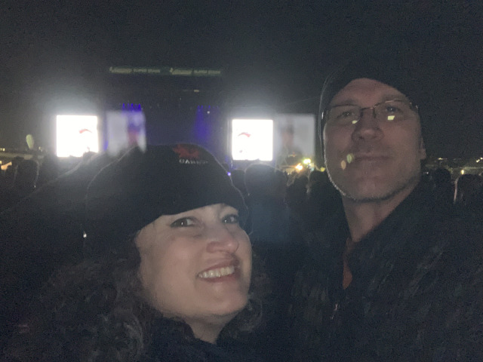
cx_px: 242
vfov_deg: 44.2
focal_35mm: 32
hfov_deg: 56.8
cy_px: 181
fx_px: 446
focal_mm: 2.87
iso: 640
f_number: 2.2
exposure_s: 1/18
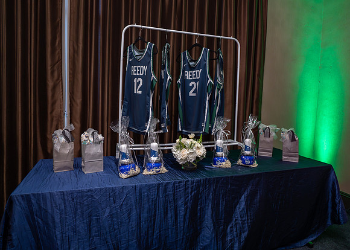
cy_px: 113
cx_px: 177
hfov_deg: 71.3
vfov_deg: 54.2
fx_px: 244
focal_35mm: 25
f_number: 1.8
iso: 2000
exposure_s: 1/200
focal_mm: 20
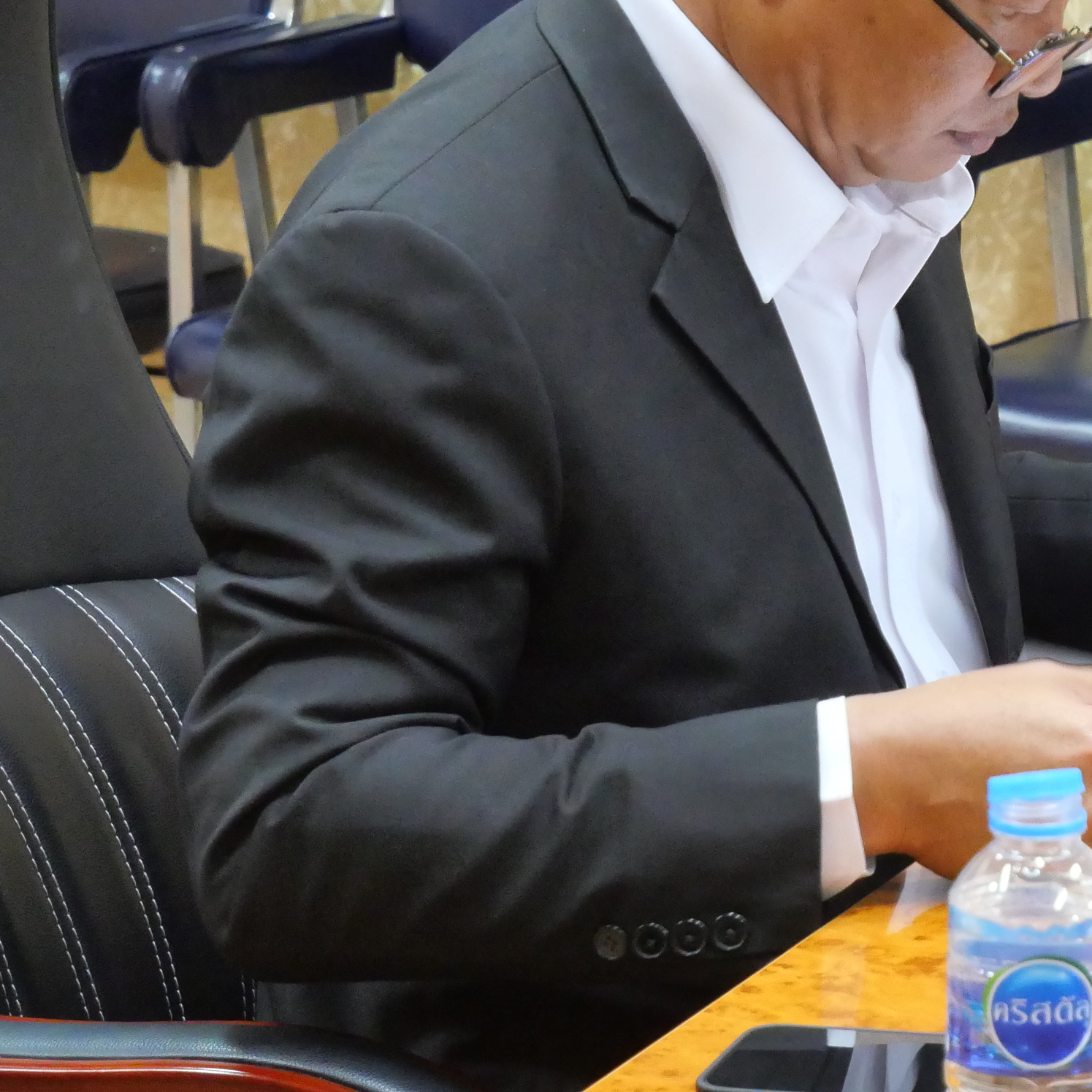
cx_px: 1047
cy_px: 272
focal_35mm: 171
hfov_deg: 10.2
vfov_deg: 10.2
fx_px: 6103
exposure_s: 1/20
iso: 3200
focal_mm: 39
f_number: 5.4
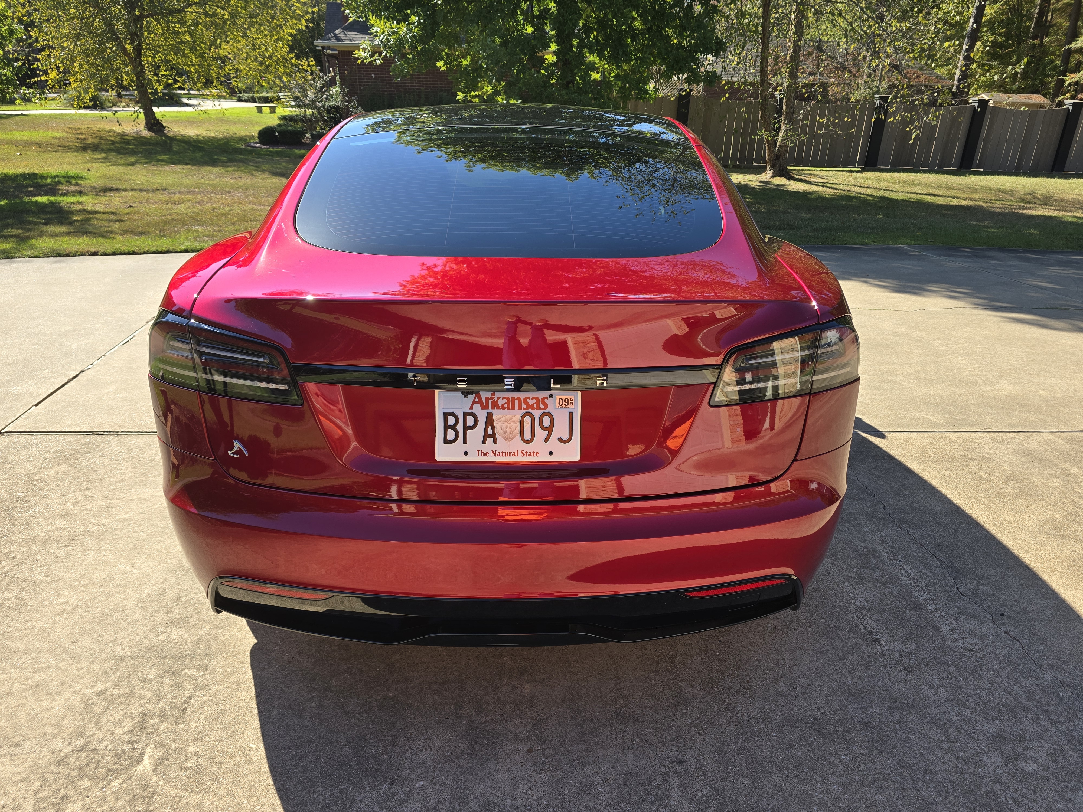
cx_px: 542
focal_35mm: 23
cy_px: 406
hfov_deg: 73.9
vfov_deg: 58.9
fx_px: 720
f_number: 1.7
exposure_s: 1/310
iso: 12
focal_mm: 6.3
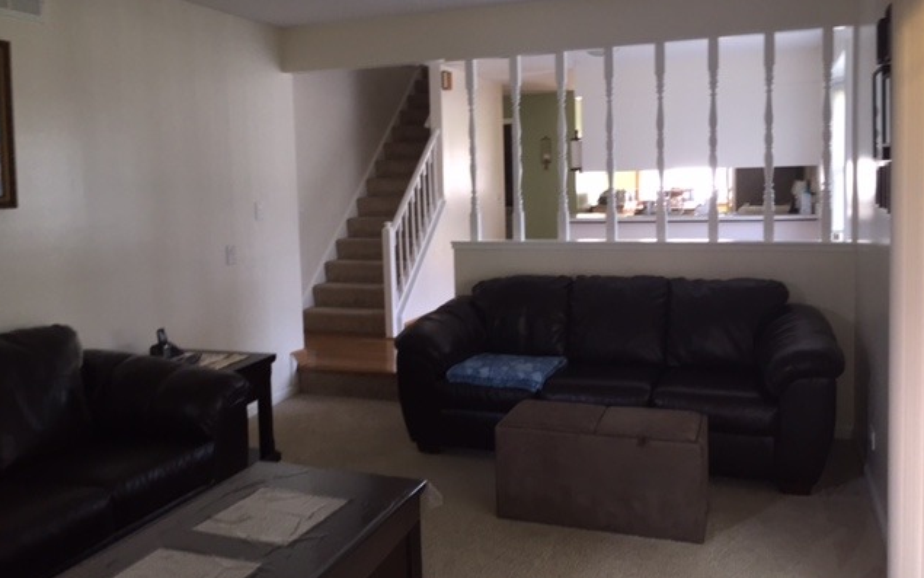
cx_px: 461
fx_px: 781
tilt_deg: -4.1
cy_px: 245
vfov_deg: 40.5
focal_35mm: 31
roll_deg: +1.5
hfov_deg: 61.2
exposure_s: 1/30
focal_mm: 4.15
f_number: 2.2
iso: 100
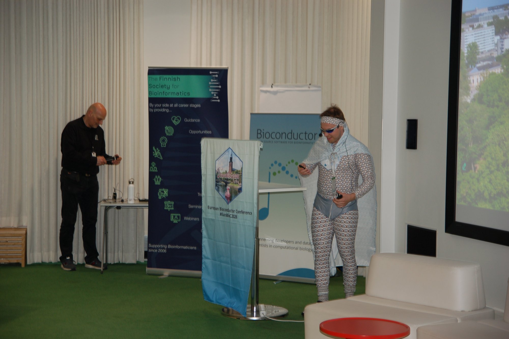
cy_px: 170
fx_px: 1060
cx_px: 254
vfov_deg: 18.2
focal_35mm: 75
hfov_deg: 27.0
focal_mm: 50
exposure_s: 1/60
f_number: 2.8
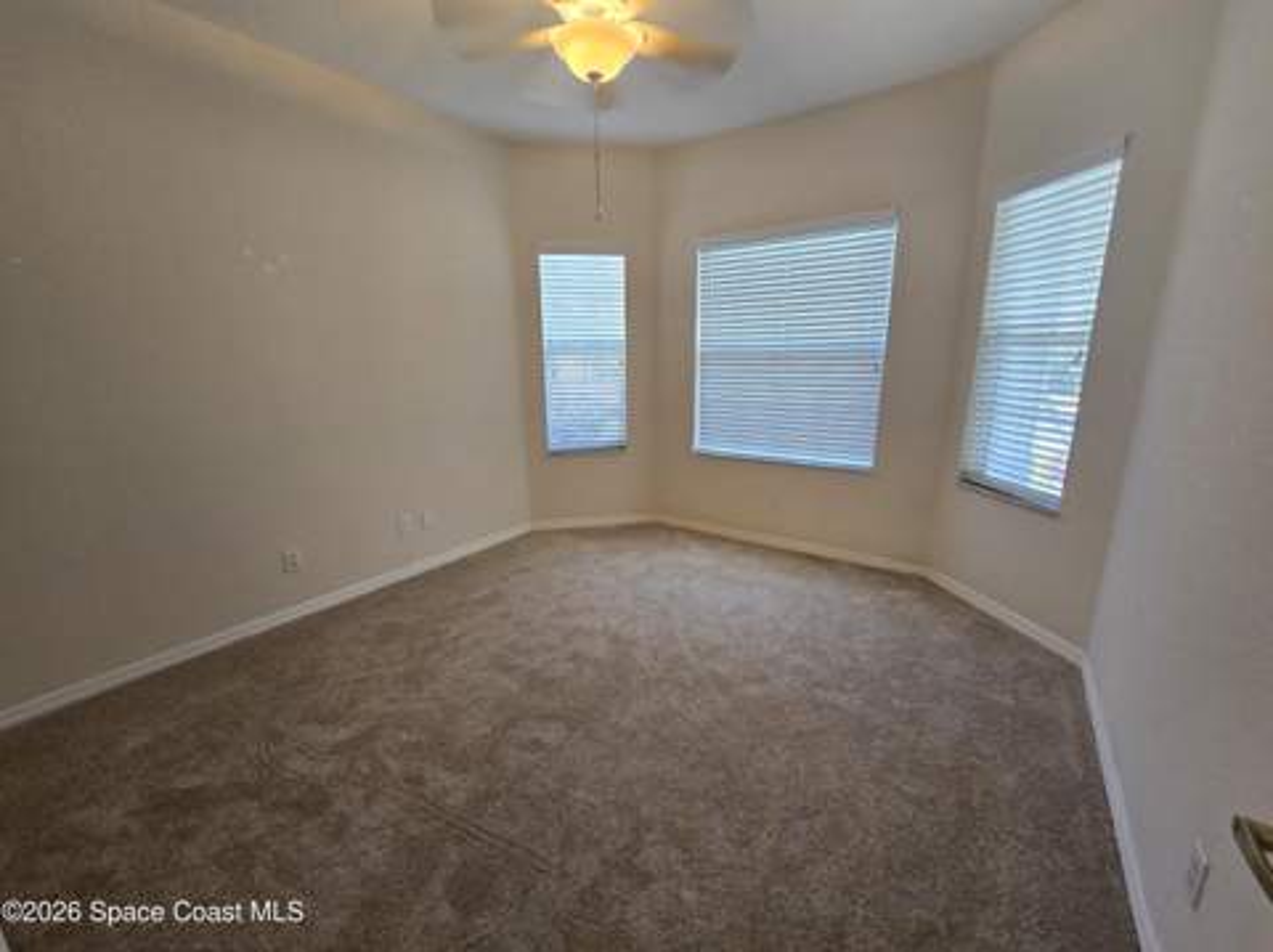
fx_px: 478
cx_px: 636
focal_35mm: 13
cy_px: 476
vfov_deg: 89.8
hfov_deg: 106.2
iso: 160
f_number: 2.2
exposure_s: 1/60
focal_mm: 2.2
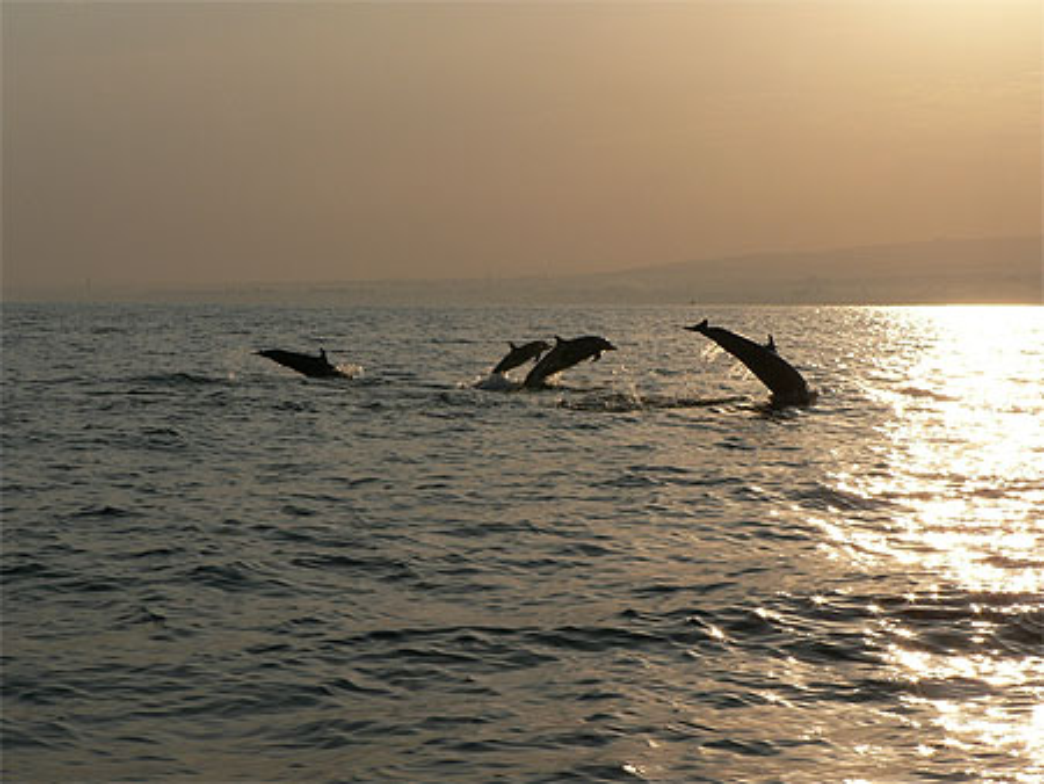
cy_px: 392
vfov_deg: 15.9
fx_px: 2806
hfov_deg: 21.1
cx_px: 522
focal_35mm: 93
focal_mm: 15.5
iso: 80
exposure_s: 1/1000
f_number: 6.3
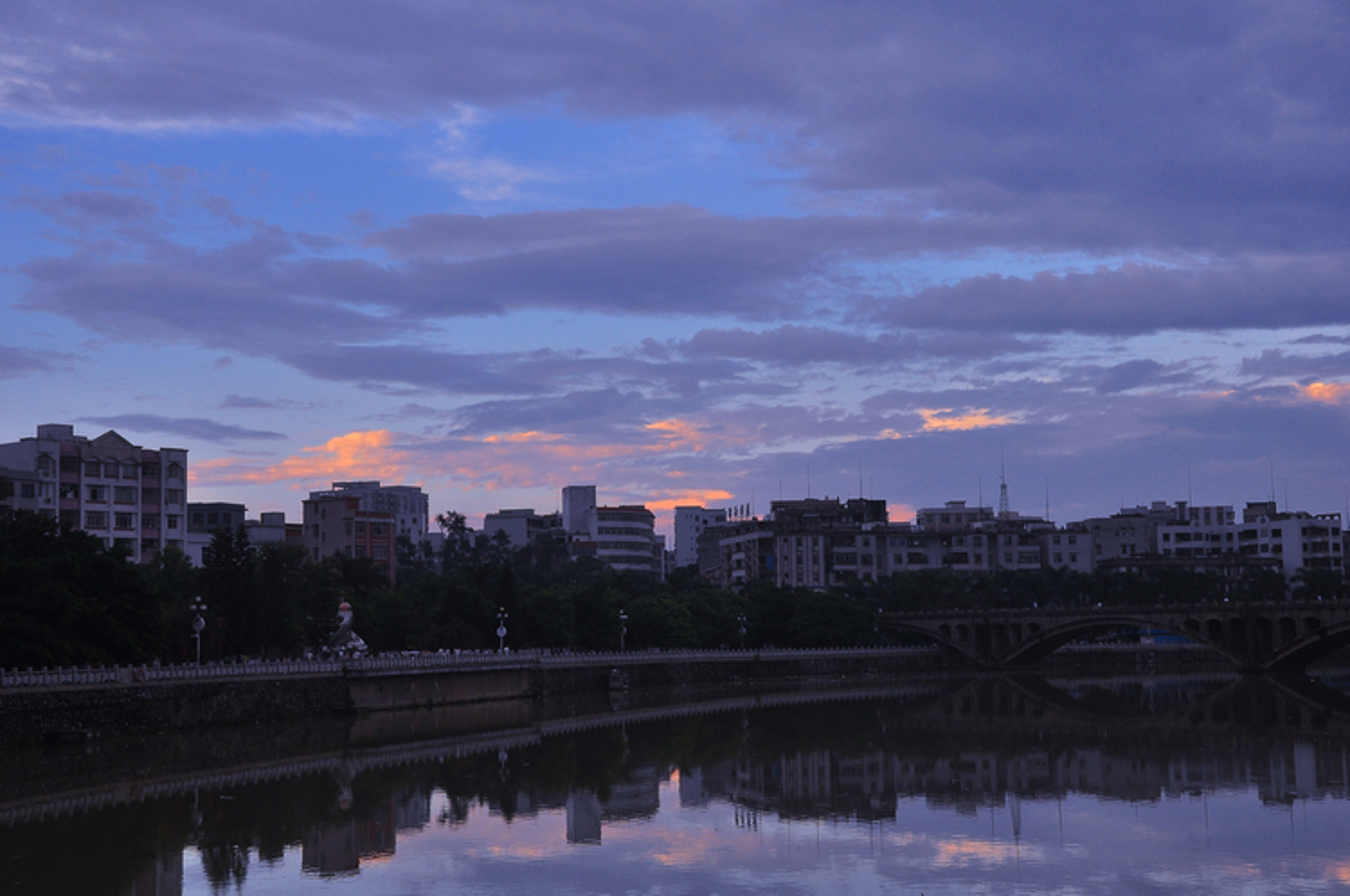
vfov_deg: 28.0
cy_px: 448
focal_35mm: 48
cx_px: 675
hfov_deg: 41.2
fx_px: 1798
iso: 500
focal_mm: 32
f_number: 14
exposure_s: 1/60
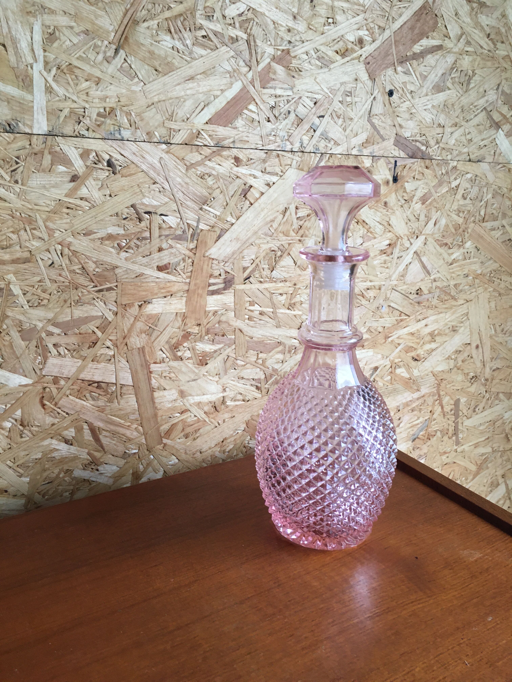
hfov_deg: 48.2
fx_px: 572
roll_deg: -1.9
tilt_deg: -15.7
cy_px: 341
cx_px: 256
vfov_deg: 61.7
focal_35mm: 29
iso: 125
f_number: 2.2
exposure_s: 1/33
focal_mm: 4.15
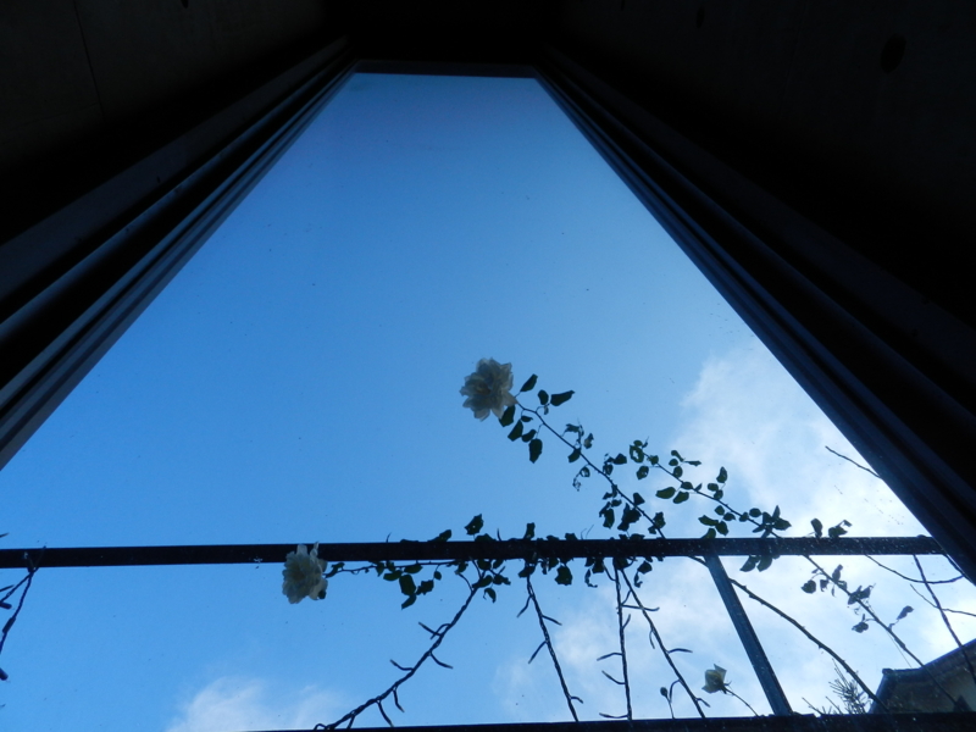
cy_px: 366
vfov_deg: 58.9
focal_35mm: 23
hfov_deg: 73.9
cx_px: 488
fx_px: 648
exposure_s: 1/800
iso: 160
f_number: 4
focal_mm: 4
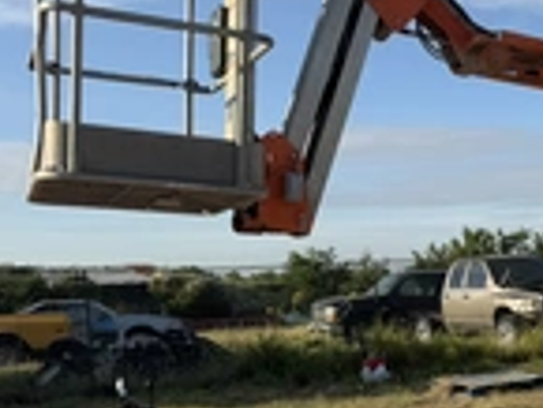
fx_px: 1036
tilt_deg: -1.8
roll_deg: +3.1
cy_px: 352
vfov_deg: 21.9
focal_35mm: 66
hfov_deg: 26.3
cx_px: 644
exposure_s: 1/3759
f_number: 1.78
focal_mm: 6.76
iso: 80
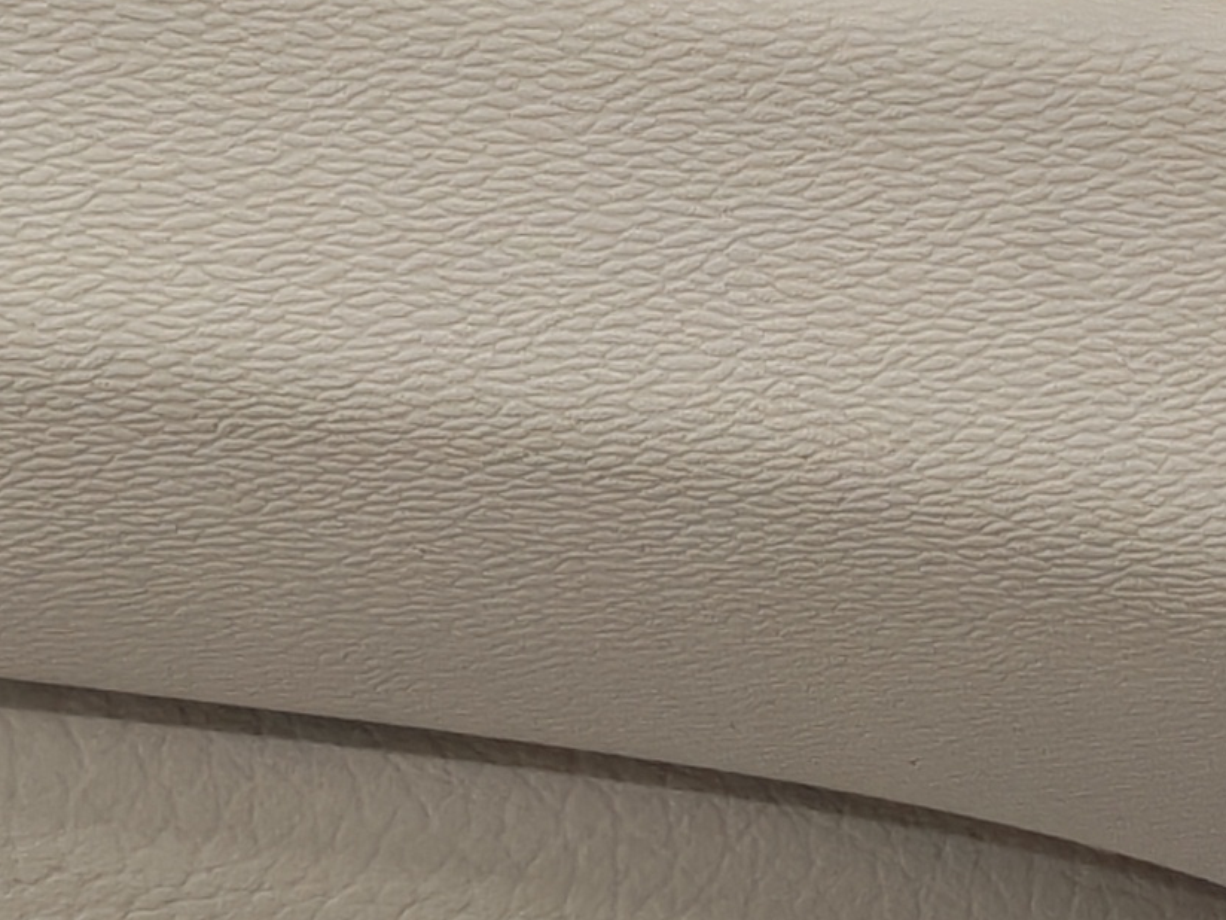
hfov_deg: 12.0
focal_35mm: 159
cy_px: 479
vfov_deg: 9.3
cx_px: 1640
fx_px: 5631
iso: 1250
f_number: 1.9
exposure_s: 1/100
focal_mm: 6.12
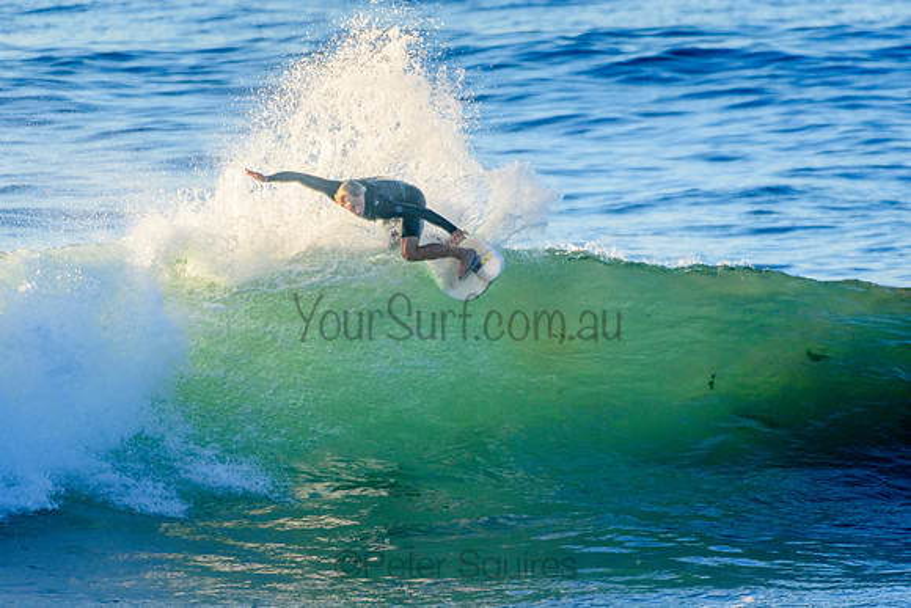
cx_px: 456
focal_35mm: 750
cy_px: 304
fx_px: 18990
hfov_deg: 2.7
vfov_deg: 1.8
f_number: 5.6
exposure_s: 1/2000
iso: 720
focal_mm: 500
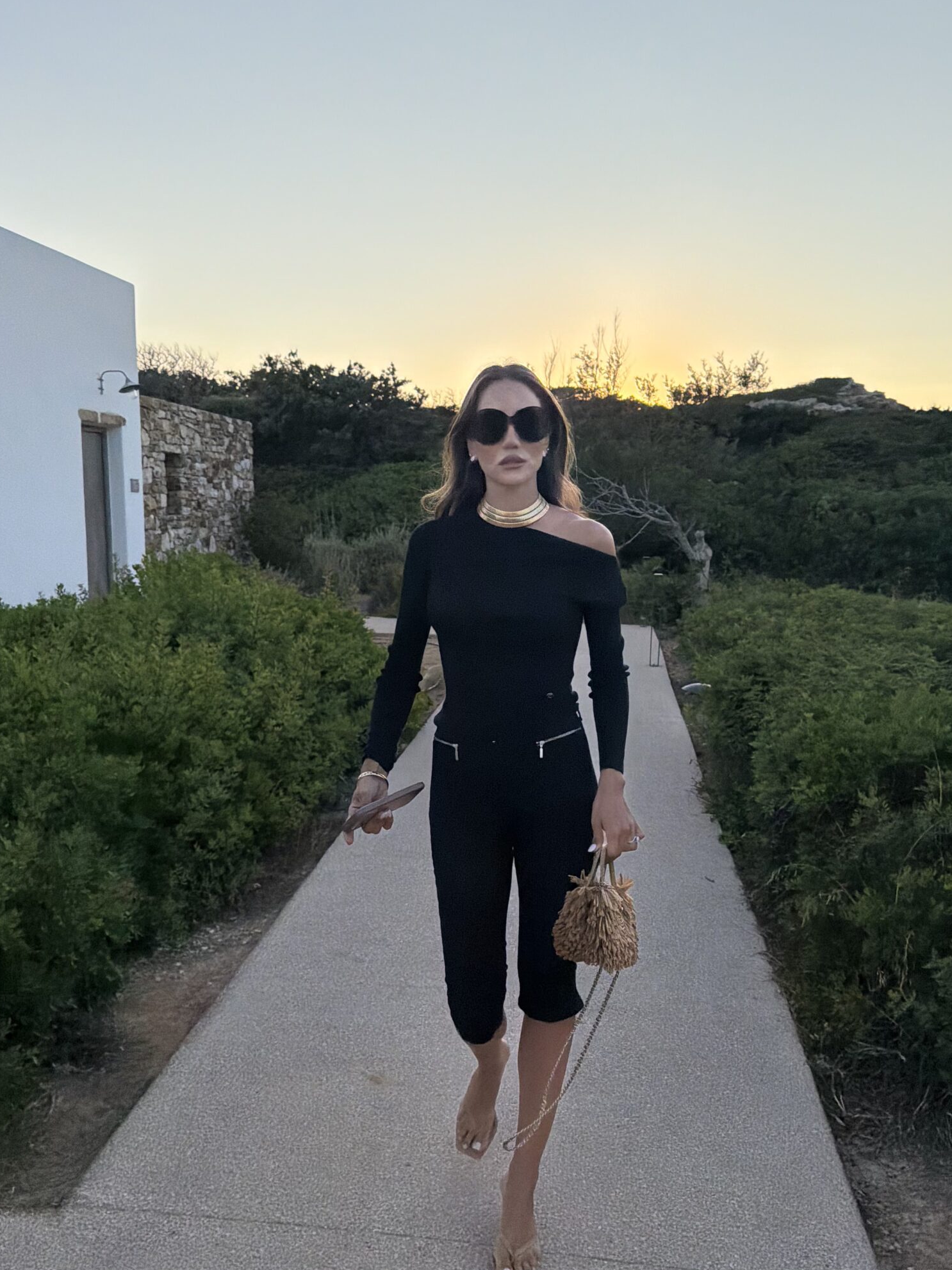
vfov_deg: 58.4
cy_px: 643
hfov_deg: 45.4
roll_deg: -0.6
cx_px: 476
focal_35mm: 31
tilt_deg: -8.1
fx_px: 1137
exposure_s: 1/9091
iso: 400
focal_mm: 6.76
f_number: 1.78
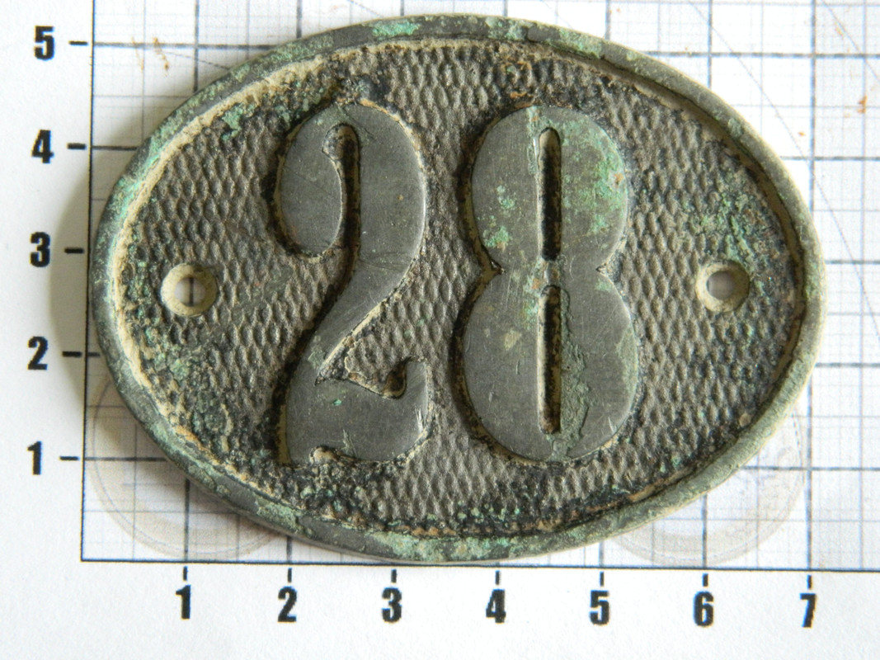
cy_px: 330
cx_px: 440
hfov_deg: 19.1
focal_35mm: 103
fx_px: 2618
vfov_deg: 14.4
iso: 400
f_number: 4.5
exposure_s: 1/15
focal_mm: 18.6
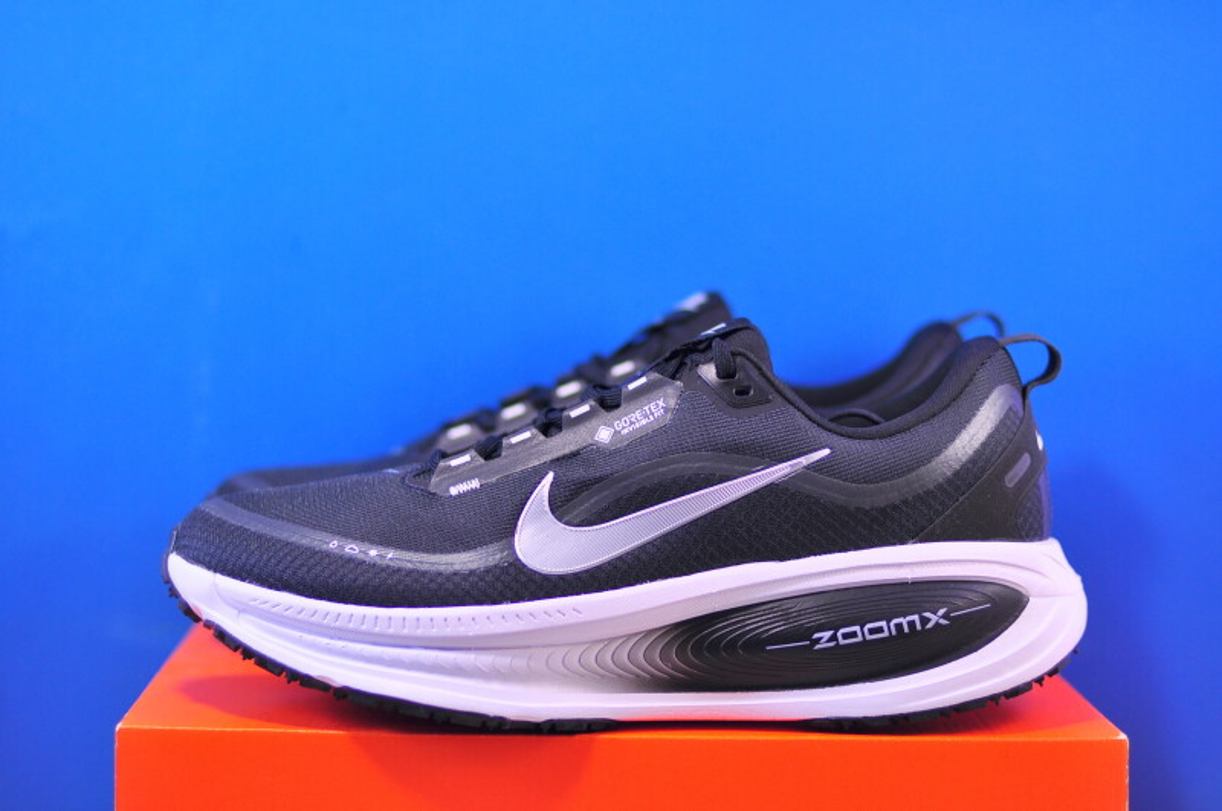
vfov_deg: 18.1
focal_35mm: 75
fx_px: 2542
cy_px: 406
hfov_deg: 27.0
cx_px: 611
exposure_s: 1/320
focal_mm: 50
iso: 250
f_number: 2
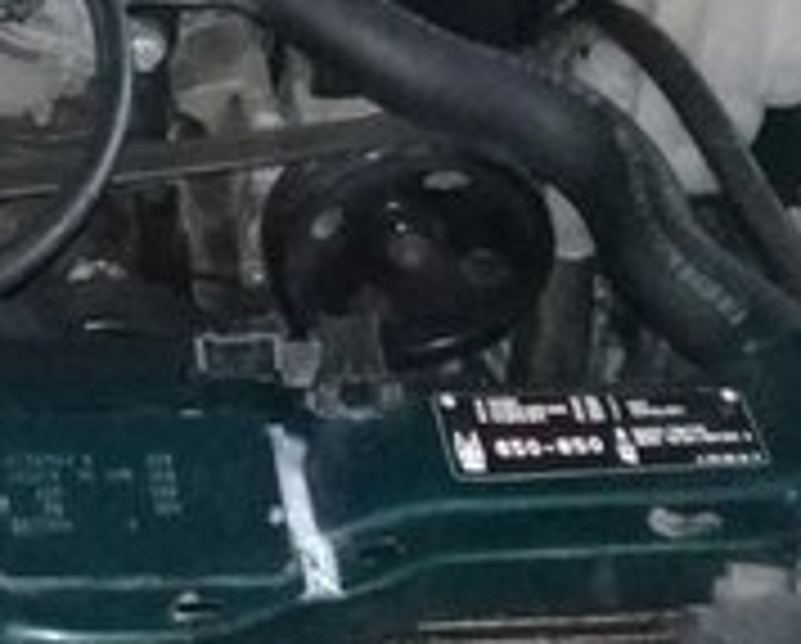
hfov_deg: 16.5
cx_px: -148
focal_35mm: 112
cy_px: -340
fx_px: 2660
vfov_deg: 13.0
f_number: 2.2
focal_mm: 3.3
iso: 800
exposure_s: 1/15
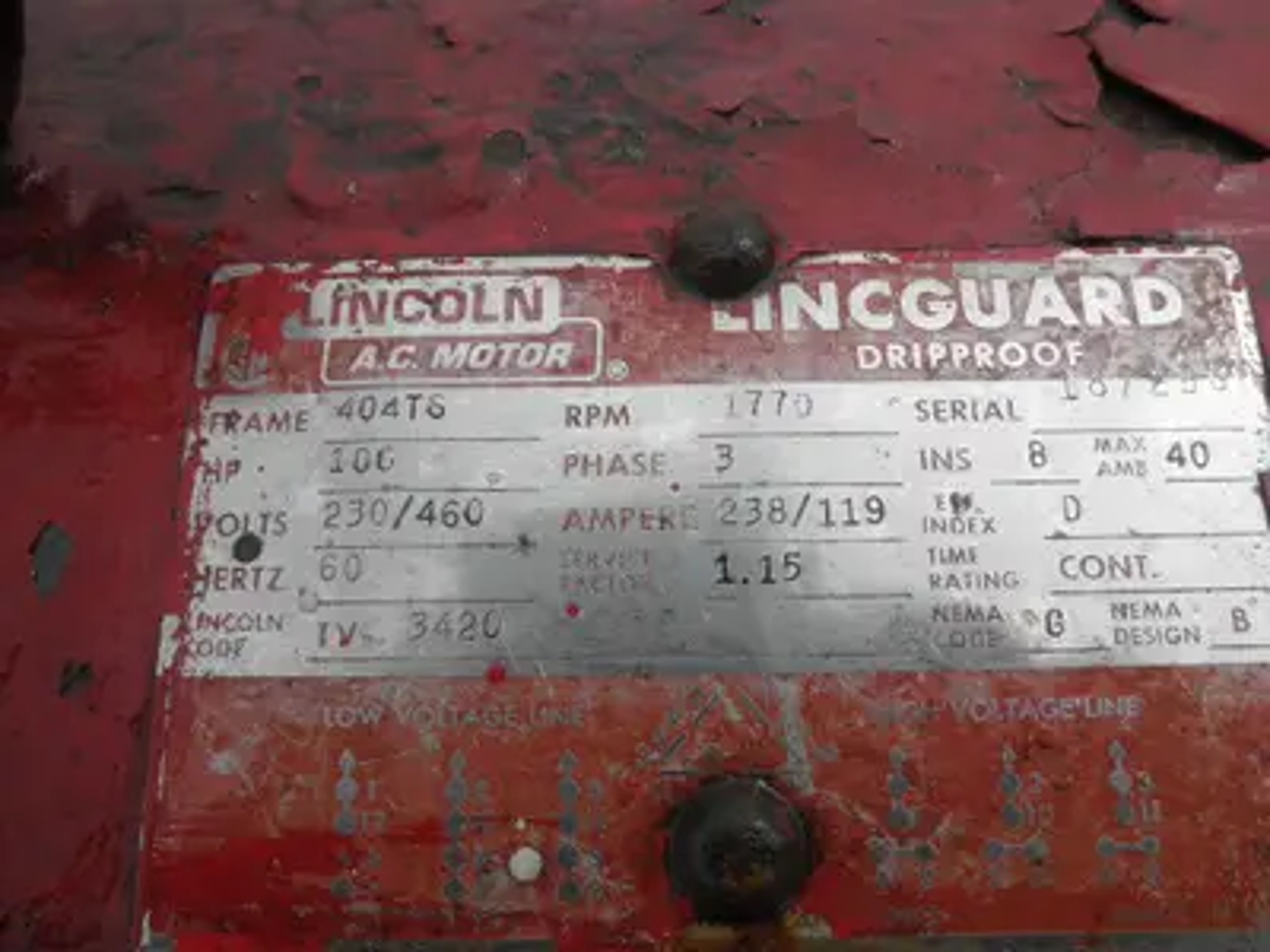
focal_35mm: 28
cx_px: 635
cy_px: 476
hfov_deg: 63.4
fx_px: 1027
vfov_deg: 49.7
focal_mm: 5
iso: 64
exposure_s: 1/160
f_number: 8.5
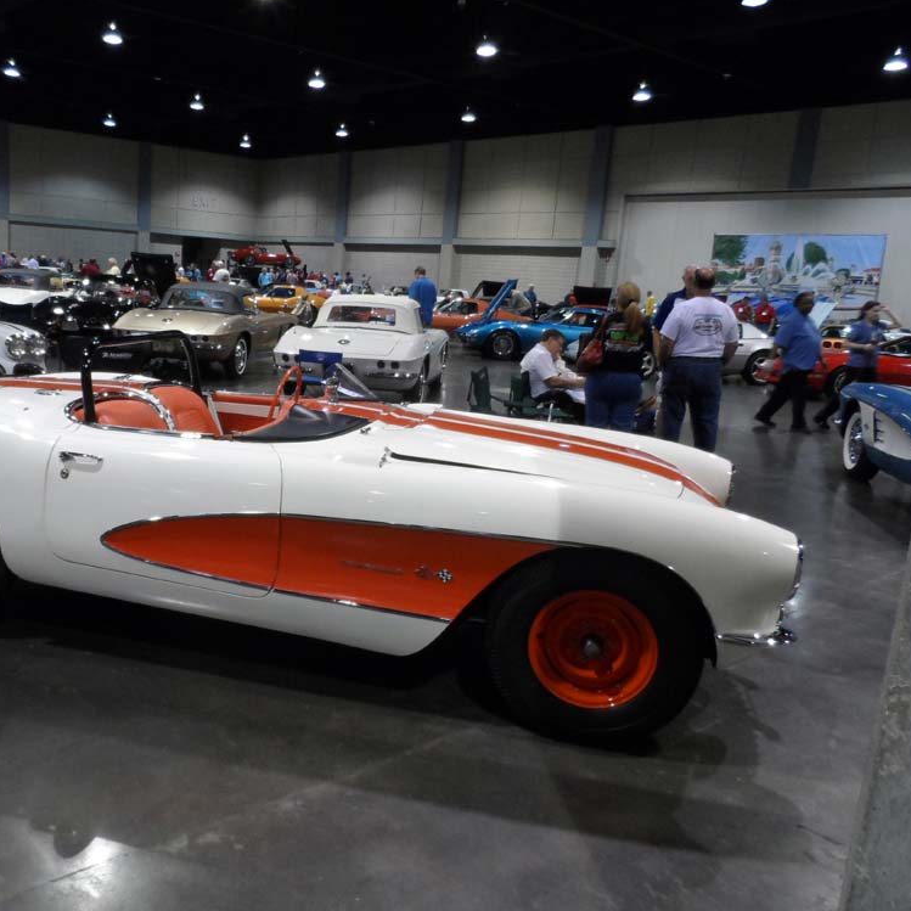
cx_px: 307
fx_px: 863
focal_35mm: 29
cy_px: 463
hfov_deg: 54.5
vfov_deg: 55.6
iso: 240
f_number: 3.2
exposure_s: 1/30
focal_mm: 4
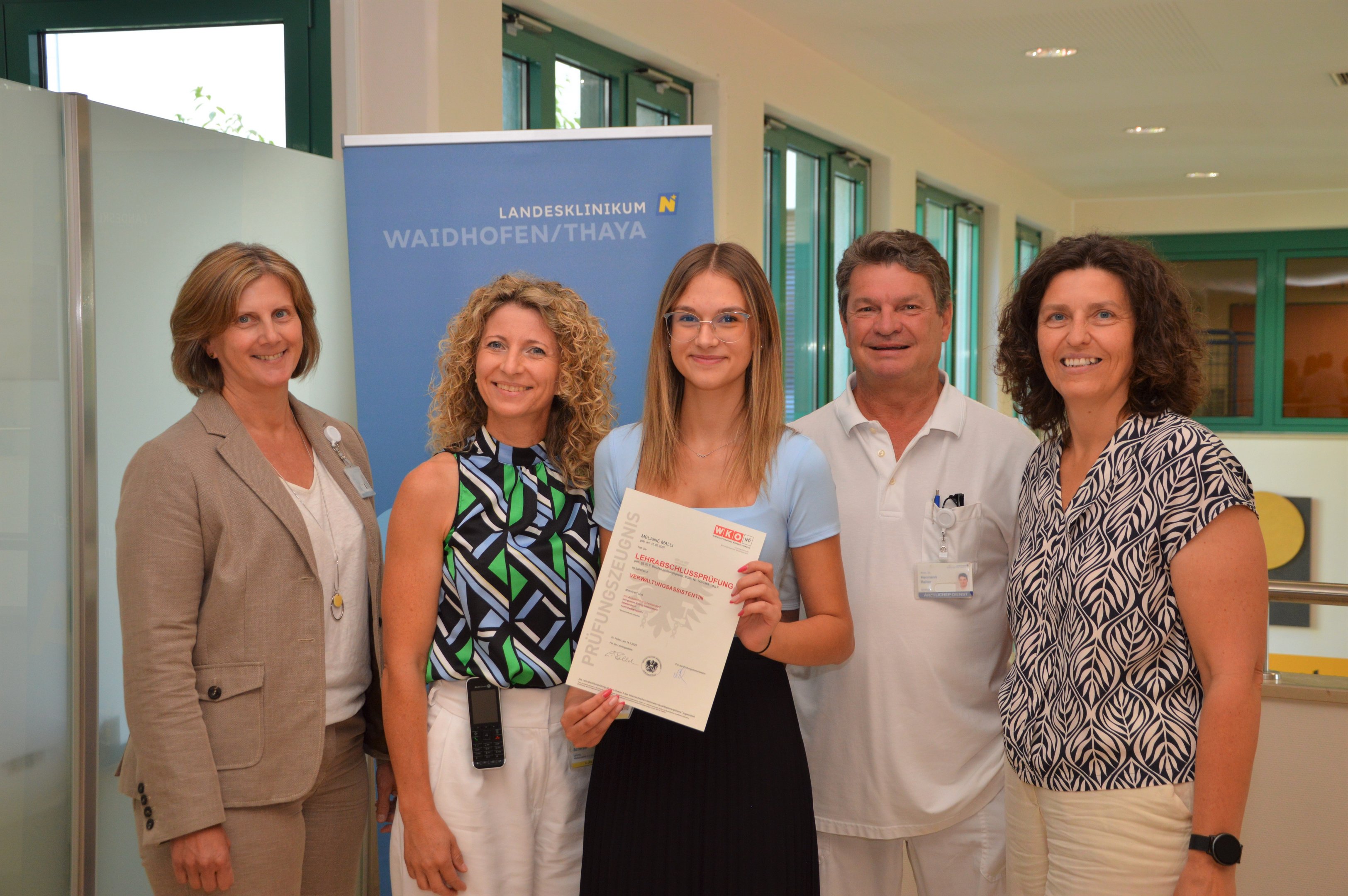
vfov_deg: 28.0
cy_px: 448
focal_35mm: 48
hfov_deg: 41.1
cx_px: 674
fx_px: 1796
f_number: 4.2
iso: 400
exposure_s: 1/80
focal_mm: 32
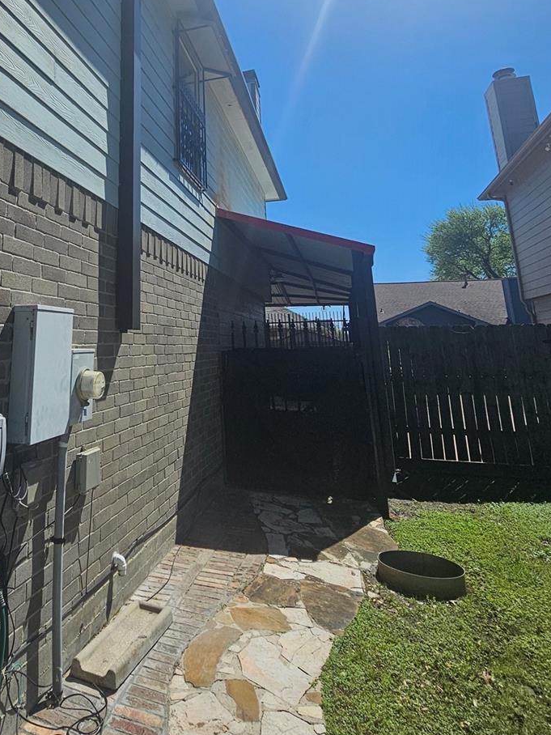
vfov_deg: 73.2
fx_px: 467
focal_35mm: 22
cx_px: 158
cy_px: 224
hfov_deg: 58.8
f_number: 2.2
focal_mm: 2.2
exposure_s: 1/4886
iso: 50
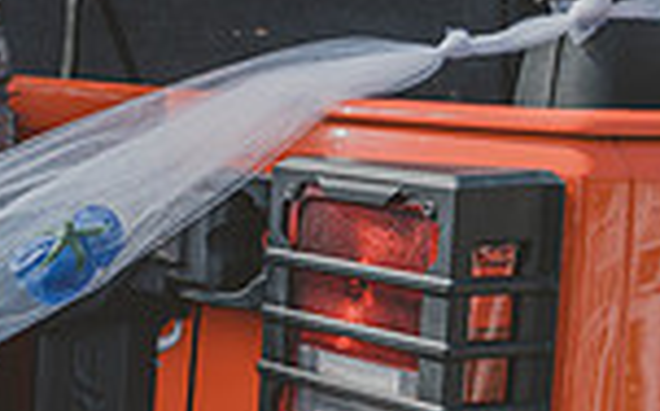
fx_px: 1761
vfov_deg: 13.3
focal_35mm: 98
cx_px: -605
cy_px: 131
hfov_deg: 16.7
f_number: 7.1
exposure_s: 1/400
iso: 100
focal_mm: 24
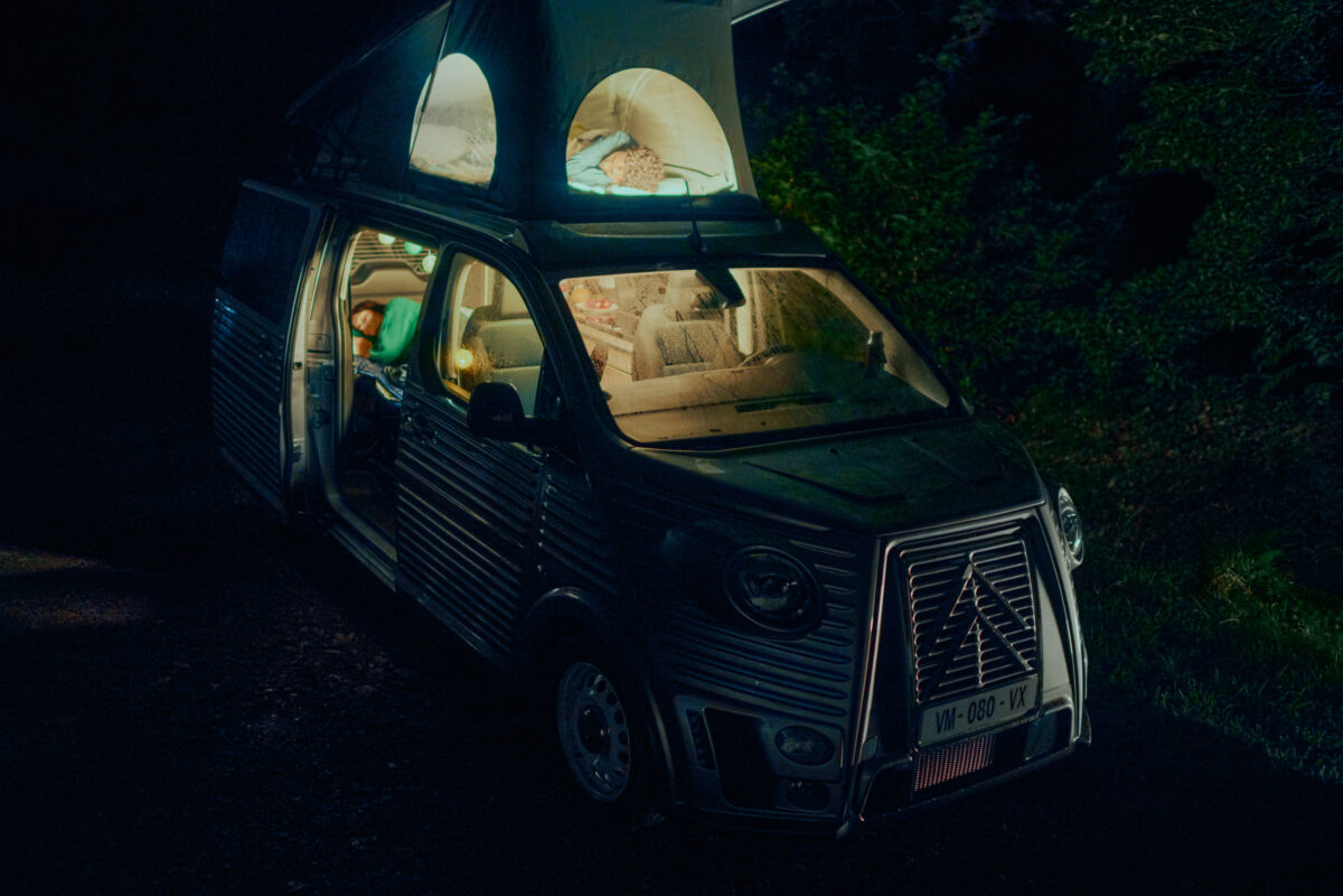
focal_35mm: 35
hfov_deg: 54.4
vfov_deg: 37.9
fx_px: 1306
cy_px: 448
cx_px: 672
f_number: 1.4
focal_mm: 35
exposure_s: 1/15
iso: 1600
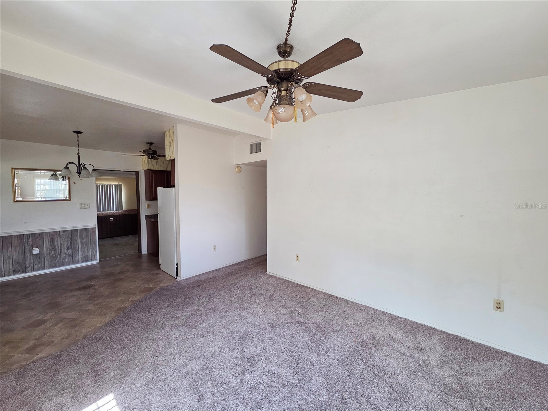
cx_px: 274
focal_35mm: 13
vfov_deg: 89.9
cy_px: 206
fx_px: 206
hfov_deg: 106.2
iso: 250
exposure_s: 1/120
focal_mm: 2.2
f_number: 2.2
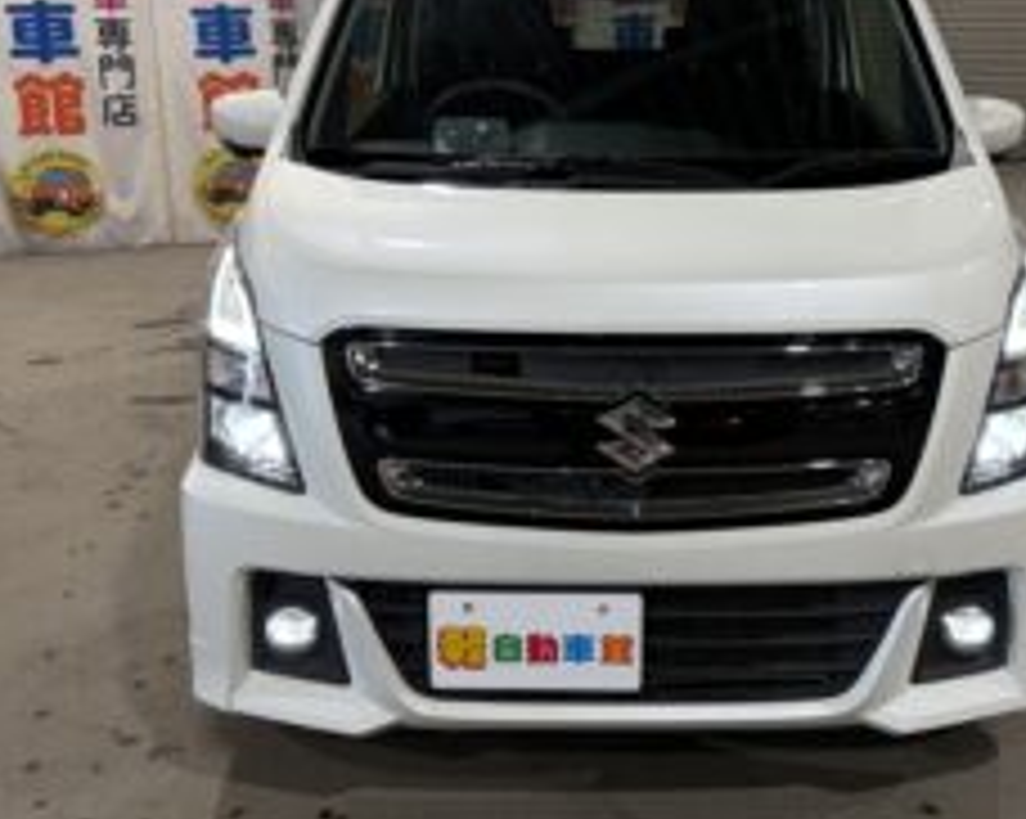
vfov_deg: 38.0
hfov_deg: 46.5
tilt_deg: -13.6
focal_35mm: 39
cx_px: 634
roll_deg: +0.8
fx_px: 1183
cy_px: 331
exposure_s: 1/100
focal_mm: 5.96
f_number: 1.6
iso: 125
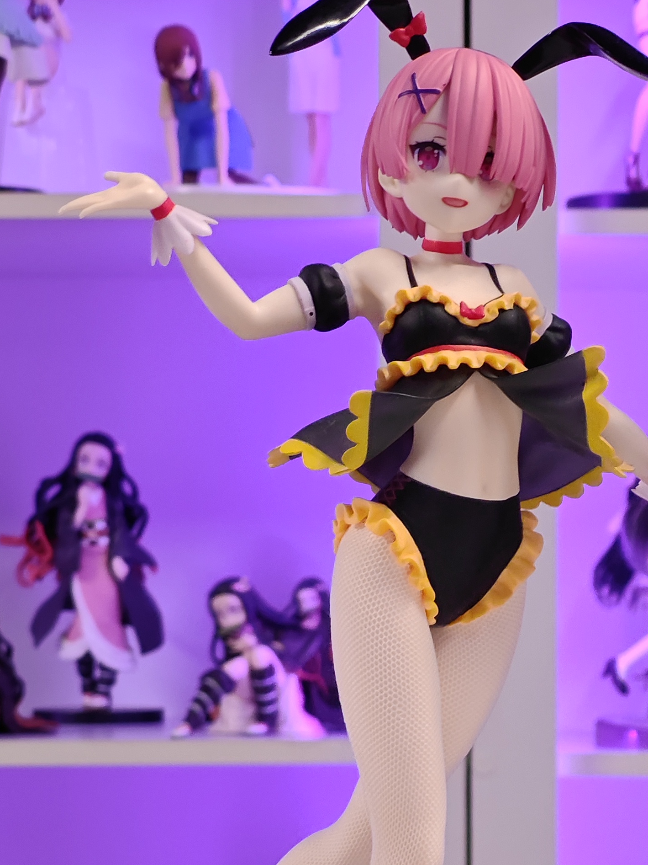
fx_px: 3444
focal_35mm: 138
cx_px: 462
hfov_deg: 10.7
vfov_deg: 14.2
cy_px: 661
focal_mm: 7.48
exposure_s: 1/25
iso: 800
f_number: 2.4
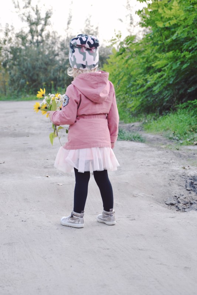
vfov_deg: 26.0
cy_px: 148
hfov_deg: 17.5
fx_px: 640
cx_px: 98
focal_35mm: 78
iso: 400
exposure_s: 1/125
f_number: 5.6
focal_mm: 52
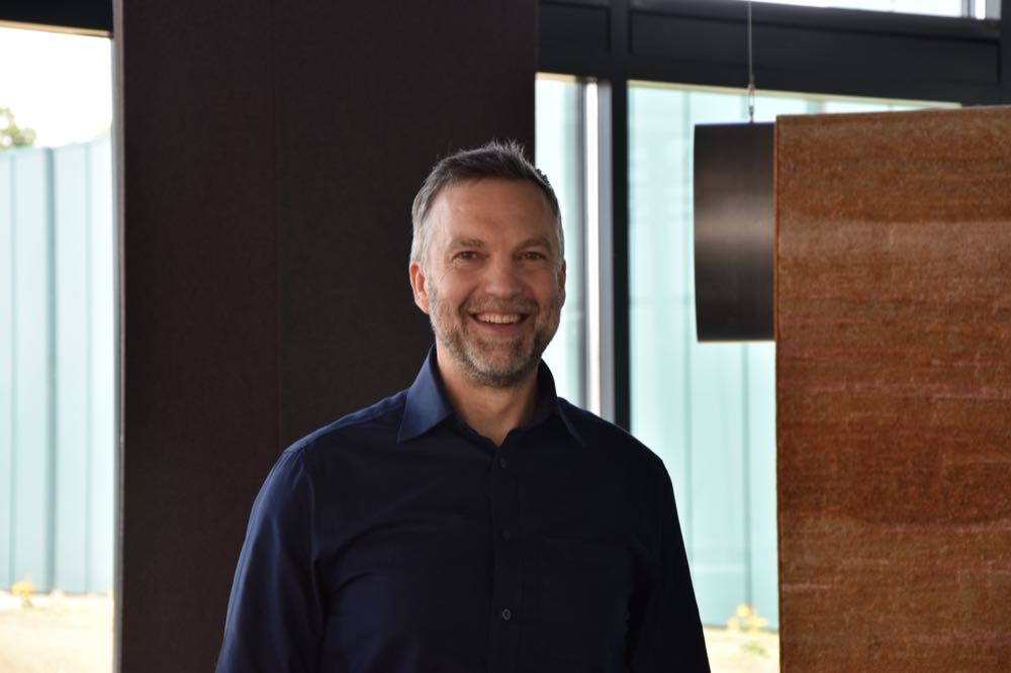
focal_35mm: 112
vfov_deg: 12.2
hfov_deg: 18.2
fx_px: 3158
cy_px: 336
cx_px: 506
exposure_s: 1/40
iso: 100
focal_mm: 75
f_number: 5.3
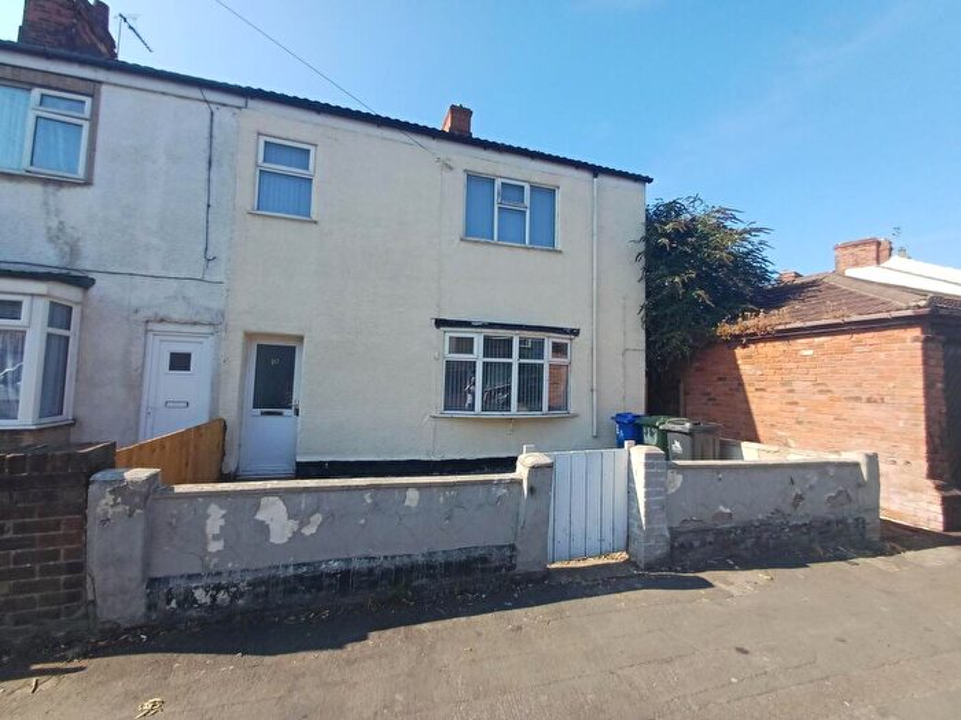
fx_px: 444
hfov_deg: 94.5
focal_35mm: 16
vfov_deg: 78.1
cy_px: 360
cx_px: 480
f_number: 2.2
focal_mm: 1.64
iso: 40
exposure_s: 1/566
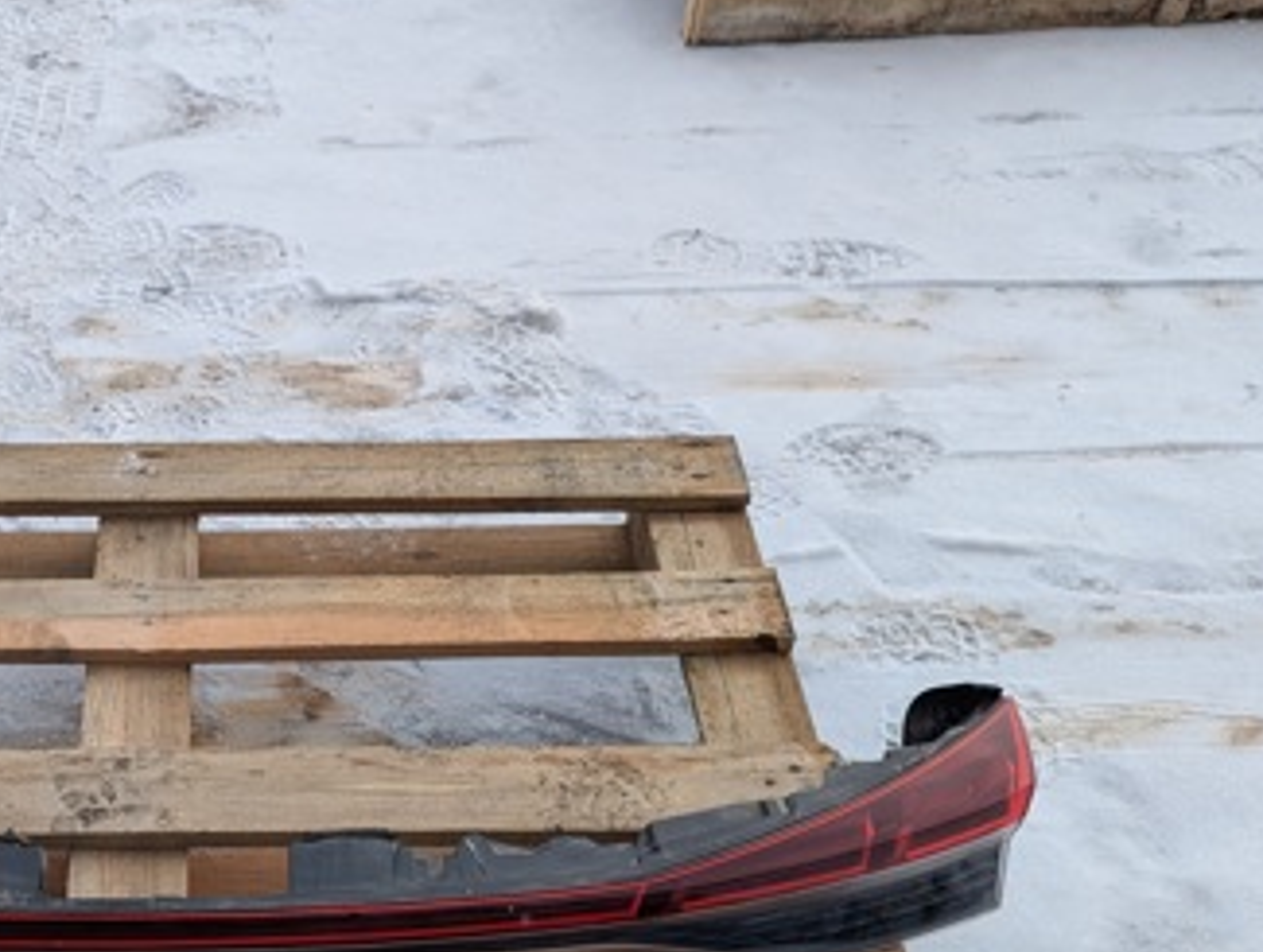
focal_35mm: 47
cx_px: 243
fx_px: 1718
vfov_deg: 29.5
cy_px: 890
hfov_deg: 38.7
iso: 44
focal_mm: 6.81
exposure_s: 1/1348
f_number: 1.85
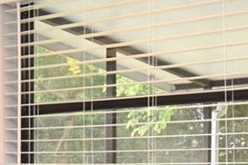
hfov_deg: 22.9
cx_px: 62
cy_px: 217
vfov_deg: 14.8
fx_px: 606
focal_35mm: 88
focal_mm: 10
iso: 220
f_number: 4
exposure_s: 1/60
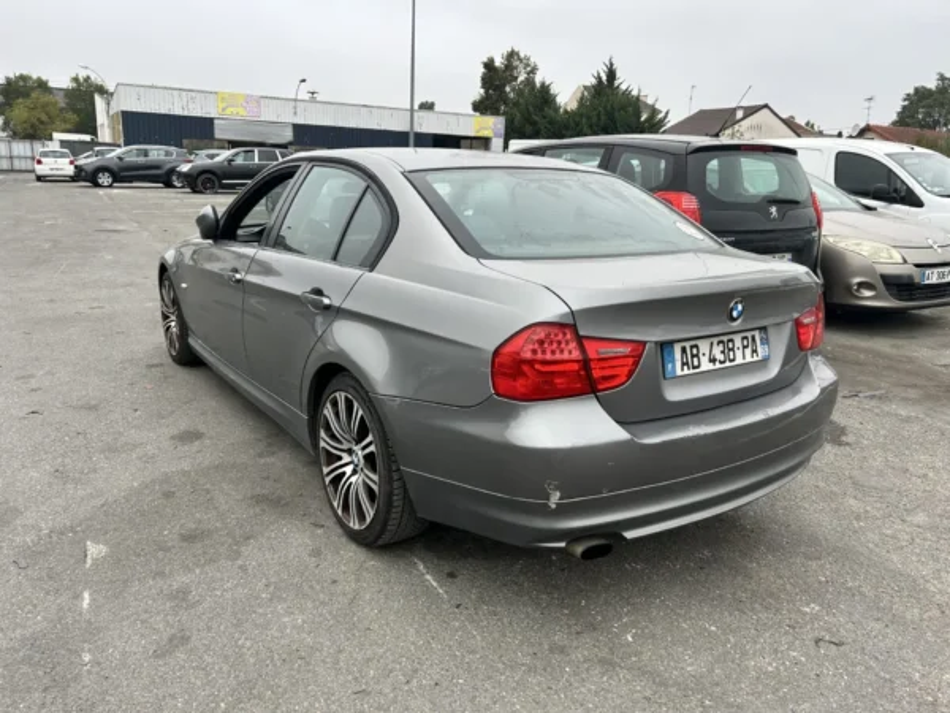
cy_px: 356
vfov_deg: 53.1
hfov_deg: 67.3
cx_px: 475
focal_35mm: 26
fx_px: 714
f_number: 1.5
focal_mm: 5.7
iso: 50
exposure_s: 1/547
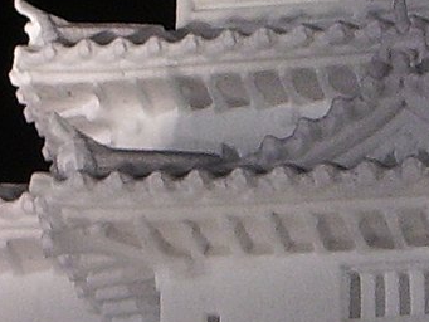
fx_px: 3719
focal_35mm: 300
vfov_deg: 5.0
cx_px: 335
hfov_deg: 6.6
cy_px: 97
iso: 100
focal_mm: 8.2
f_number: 3.1
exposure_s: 1/50
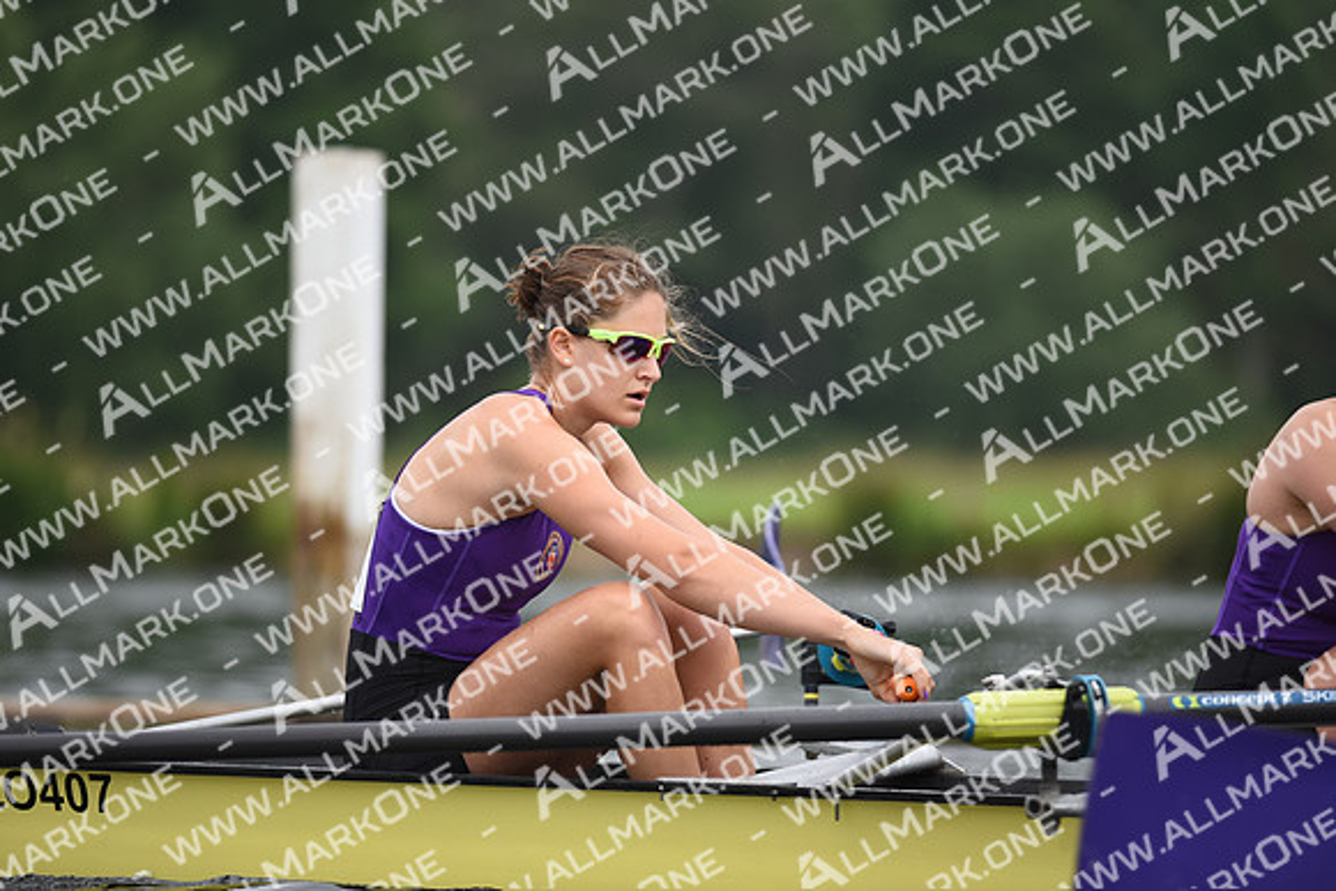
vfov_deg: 4.6
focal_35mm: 300
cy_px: 446
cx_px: 668
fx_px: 11135
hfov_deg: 6.9
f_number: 4
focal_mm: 300
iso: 320
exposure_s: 1/1600
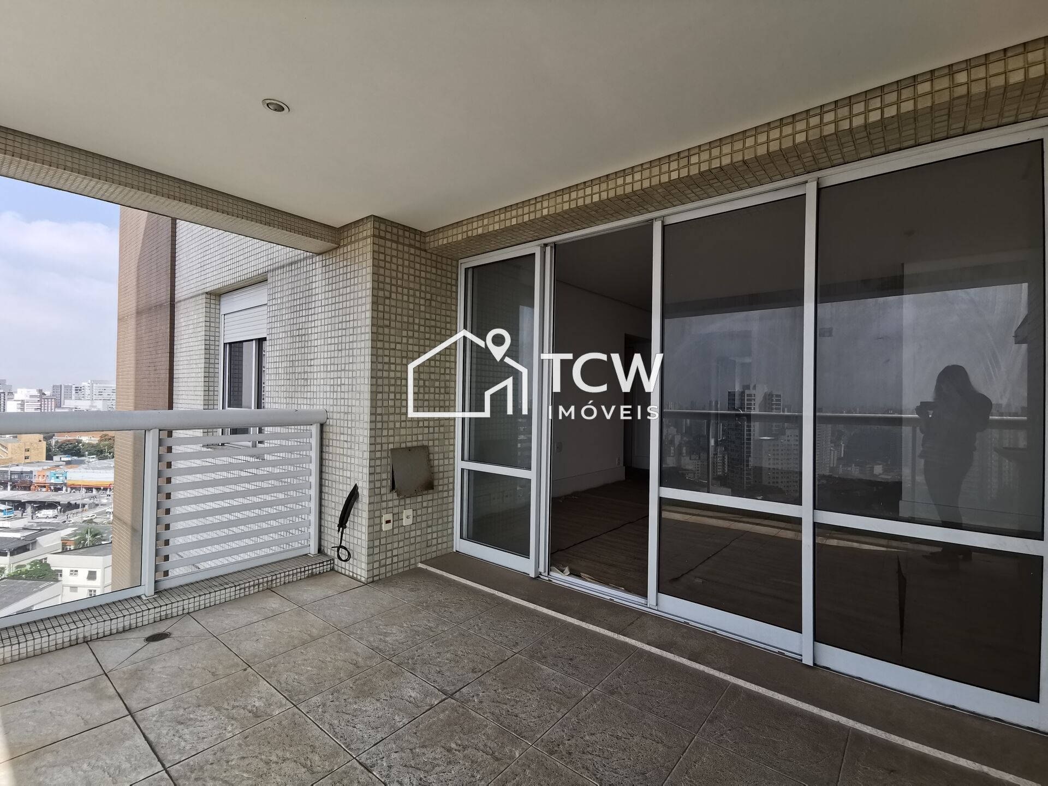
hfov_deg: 94.5
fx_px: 484
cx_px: 524
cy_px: 393
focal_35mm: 16
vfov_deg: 78.1
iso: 50
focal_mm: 2.35
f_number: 2.2
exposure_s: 1/390
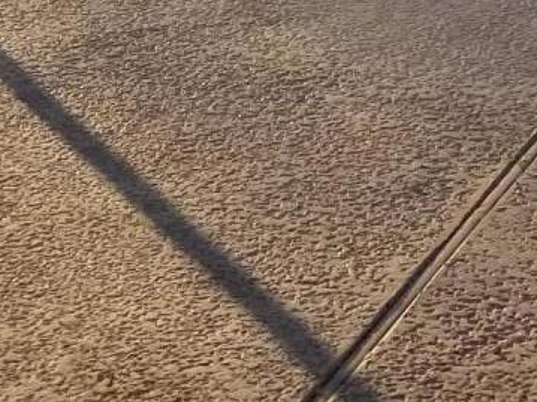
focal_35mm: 145
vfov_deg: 9.6
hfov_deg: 13.3
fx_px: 2249
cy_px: -384
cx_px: 615
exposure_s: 1/3067
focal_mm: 4.25
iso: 50
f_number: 1.7
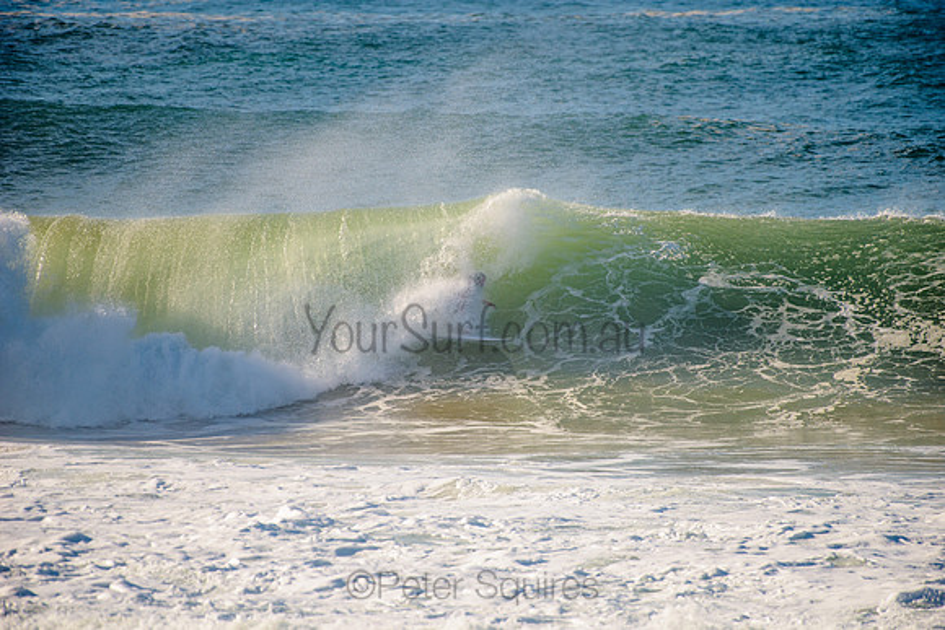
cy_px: 315
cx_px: 472
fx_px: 13127
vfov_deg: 2.8
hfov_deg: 4.1
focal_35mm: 500
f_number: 5.6
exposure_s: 1/1600
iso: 160
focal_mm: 500
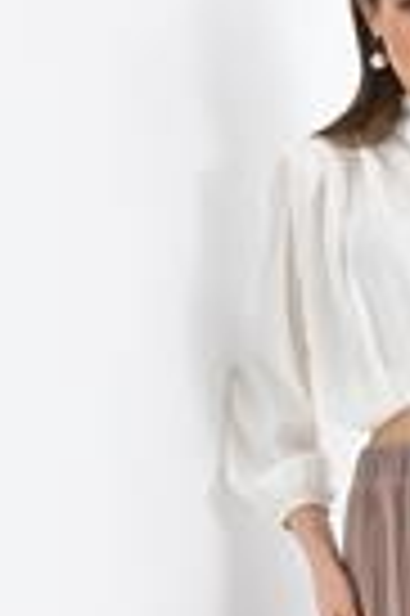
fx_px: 2928
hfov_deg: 8.0
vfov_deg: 11.8
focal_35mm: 171
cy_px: 751
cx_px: 446
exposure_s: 1/125
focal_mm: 52
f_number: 7.1
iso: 250
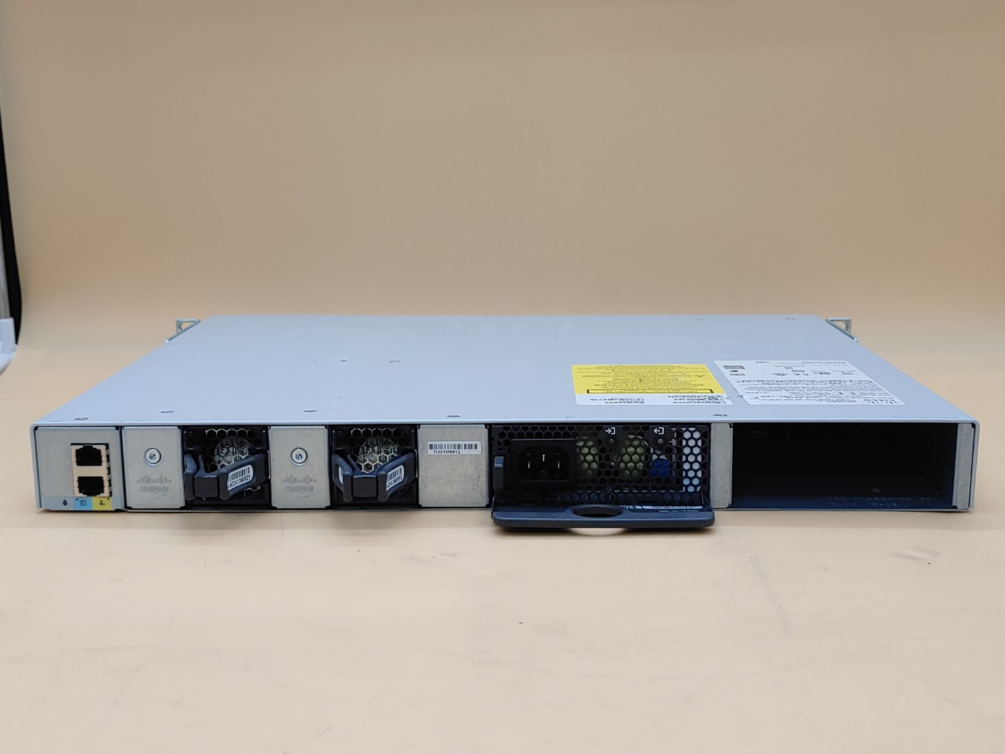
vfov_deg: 35.1
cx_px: 502
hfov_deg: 45.8
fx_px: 1190
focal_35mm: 41
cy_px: 377
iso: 50
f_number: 1.8
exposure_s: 1/120
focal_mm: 4.36
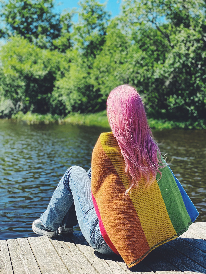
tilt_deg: -3.4
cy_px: 137
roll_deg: -1.6
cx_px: 103
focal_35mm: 52
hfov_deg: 28.0
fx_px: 413
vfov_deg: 36.8
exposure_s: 1/841
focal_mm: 6
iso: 20
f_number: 2
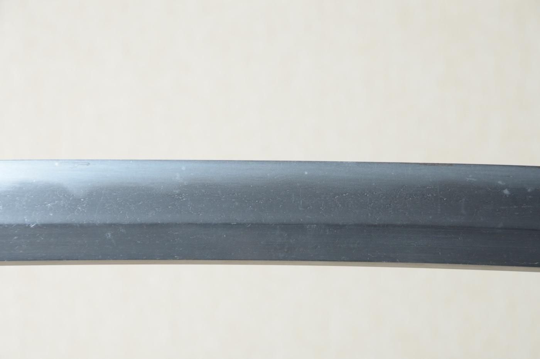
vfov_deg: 8.7
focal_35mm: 158
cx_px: 270
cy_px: 180
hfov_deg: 13.1
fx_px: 2360
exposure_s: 1/1.6
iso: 400
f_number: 11
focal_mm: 105
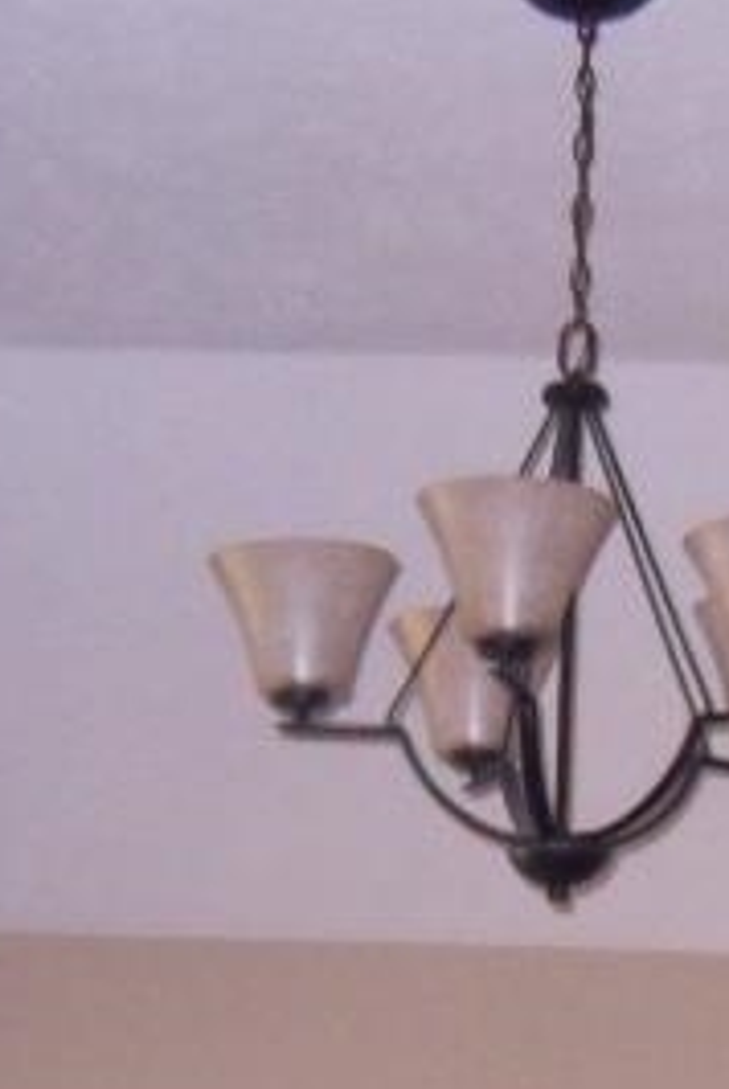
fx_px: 4241
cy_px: 1109
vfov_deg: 14.4
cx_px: 553
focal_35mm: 140
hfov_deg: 9.8
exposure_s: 1/45
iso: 640
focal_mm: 6.3
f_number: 3.5
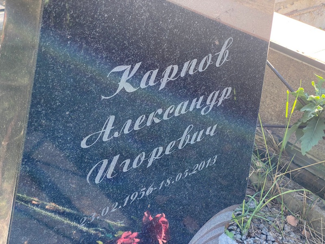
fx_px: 488
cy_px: 122
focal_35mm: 52
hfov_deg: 36.8
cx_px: 162
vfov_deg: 28.0
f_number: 2
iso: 20
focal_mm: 6
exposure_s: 1/208
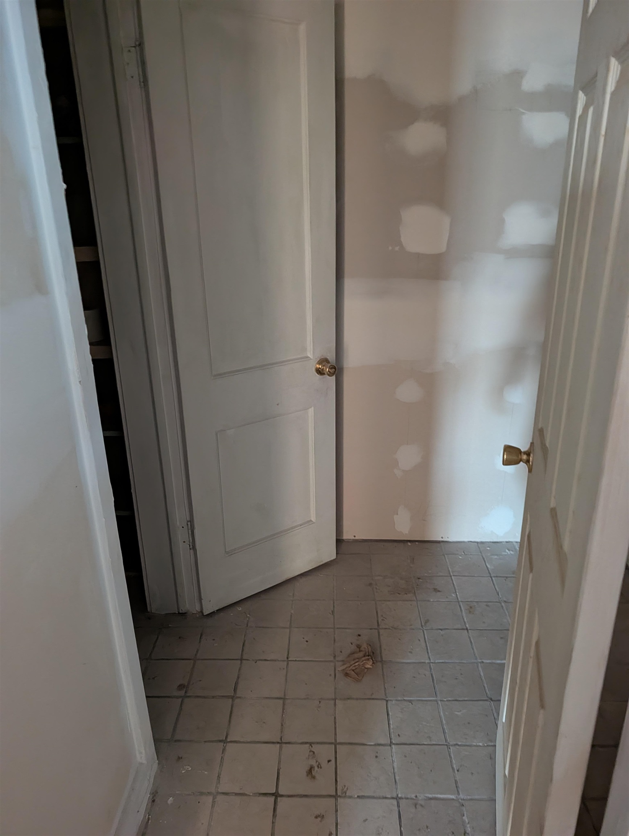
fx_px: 580
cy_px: 418
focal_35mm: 24
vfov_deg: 71.5
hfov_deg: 56.9
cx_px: 314
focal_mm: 6.9
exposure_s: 1/35.9
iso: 2846
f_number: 1.68
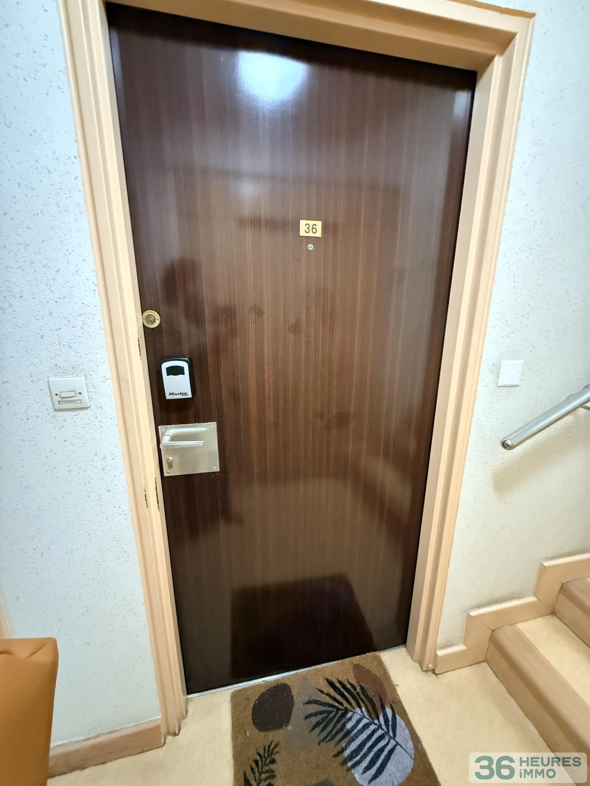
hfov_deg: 85.7
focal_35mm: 14
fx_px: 318
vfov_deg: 102.1
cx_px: 295
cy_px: 393
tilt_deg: -13.7
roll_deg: -0.4
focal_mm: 2.22
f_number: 2.2
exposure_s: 1/33
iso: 1600
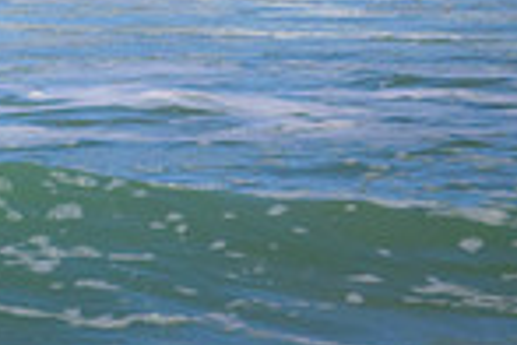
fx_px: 45378
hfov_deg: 0.7
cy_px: -245
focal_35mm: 3160
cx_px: -443
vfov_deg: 0.4
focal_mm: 800
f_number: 11
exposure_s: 1/2000
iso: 1400
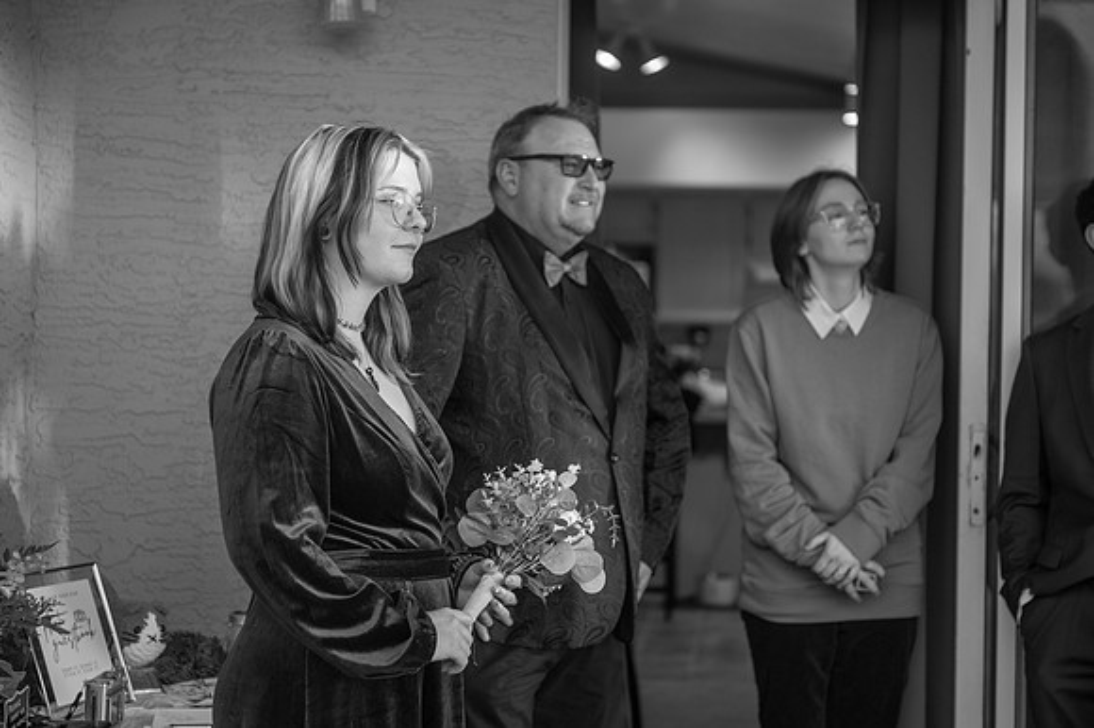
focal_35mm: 70
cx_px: 547
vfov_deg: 19.4
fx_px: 2126
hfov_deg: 28.9
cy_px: 364
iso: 320
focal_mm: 70
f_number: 2.8
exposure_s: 1/200
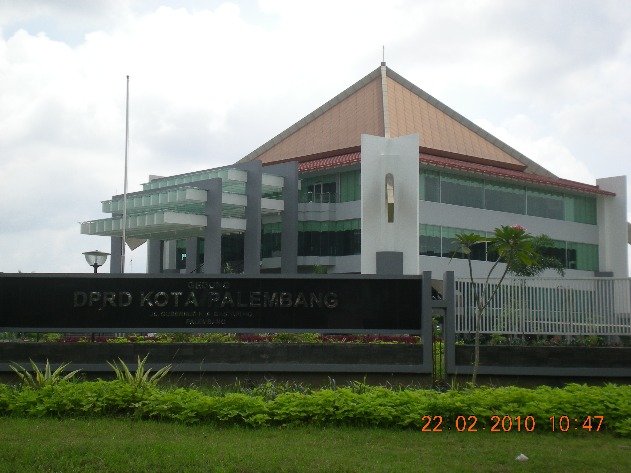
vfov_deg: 26.1
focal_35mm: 56
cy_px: 236
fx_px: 1021
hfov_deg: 34.3
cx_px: 316
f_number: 5.6
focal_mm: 9.3
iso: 50
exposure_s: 1/217
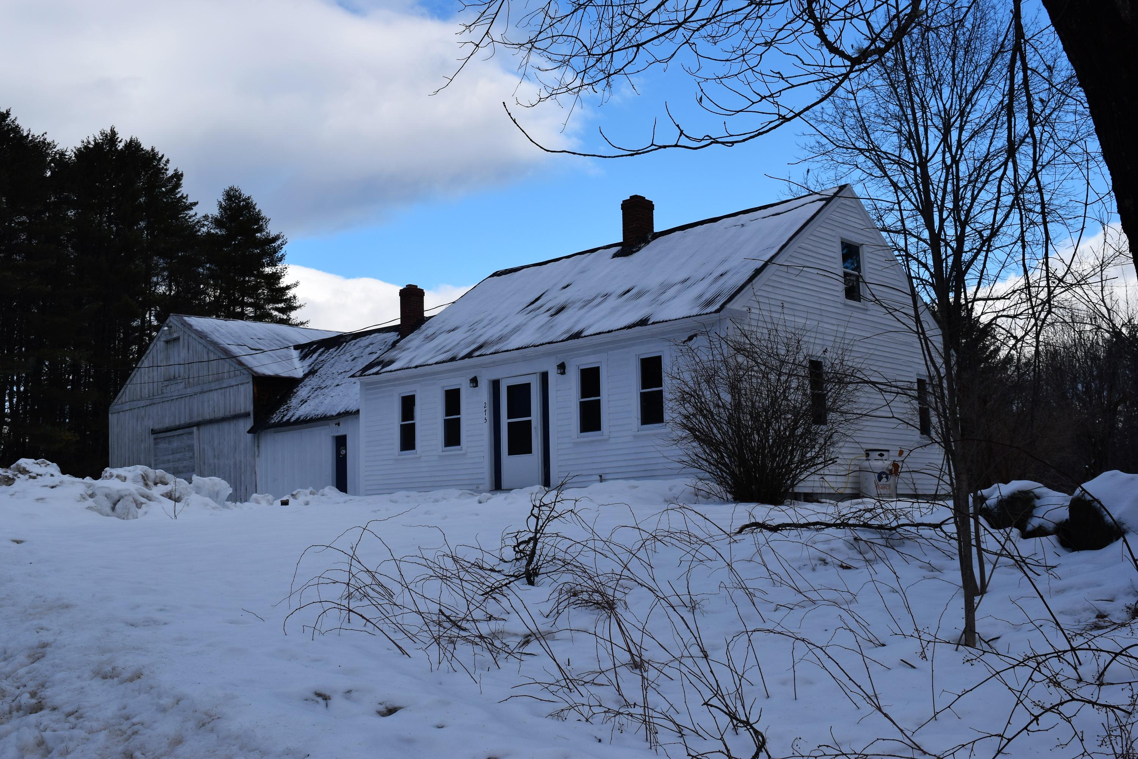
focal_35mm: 36
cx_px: 569
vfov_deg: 36.9
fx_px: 1138
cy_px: 380
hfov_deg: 53.1
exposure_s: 1/400
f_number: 10
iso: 200
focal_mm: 24
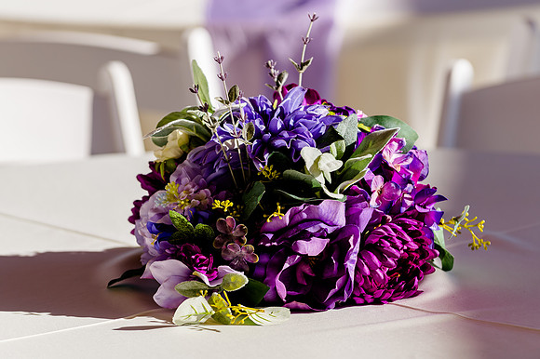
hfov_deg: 9.4
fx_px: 3275
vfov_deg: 6.3
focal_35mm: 218
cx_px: 272
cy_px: 166
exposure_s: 1/800
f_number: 4.5
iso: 160
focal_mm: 200
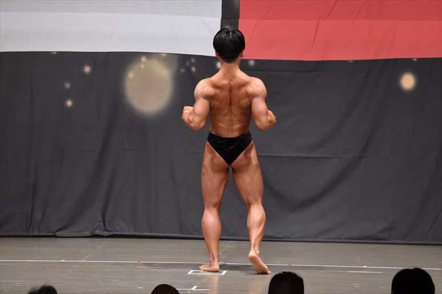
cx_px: 221
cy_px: 147
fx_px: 2761
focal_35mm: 225
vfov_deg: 6.1
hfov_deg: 9.2
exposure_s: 1/400
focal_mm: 150
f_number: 5.6
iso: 6400
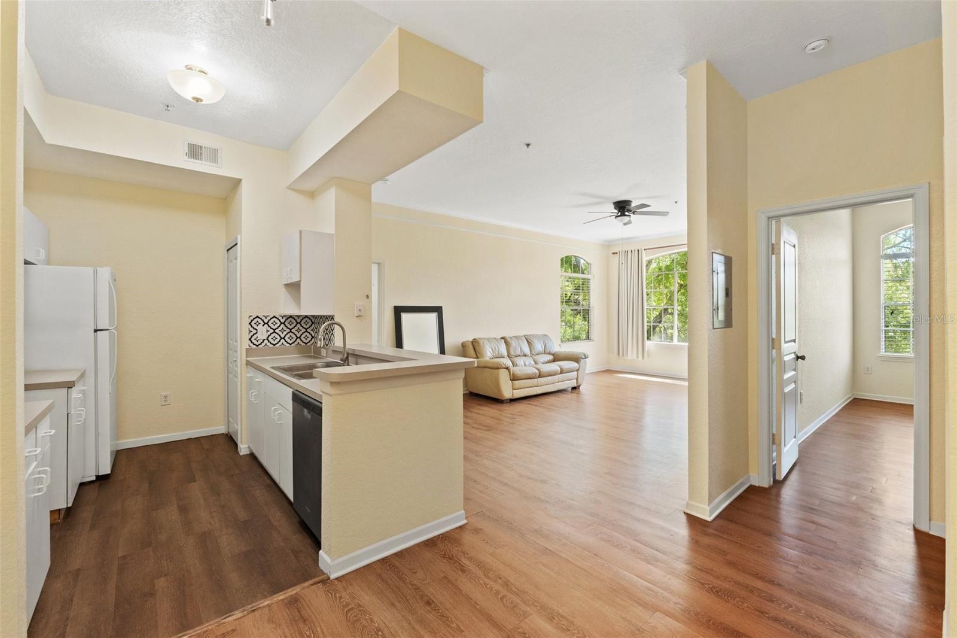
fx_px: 399
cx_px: 478
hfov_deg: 100.4
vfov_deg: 77.3
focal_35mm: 15
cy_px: 319
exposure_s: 1/13
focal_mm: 10
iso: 400
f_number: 7.1
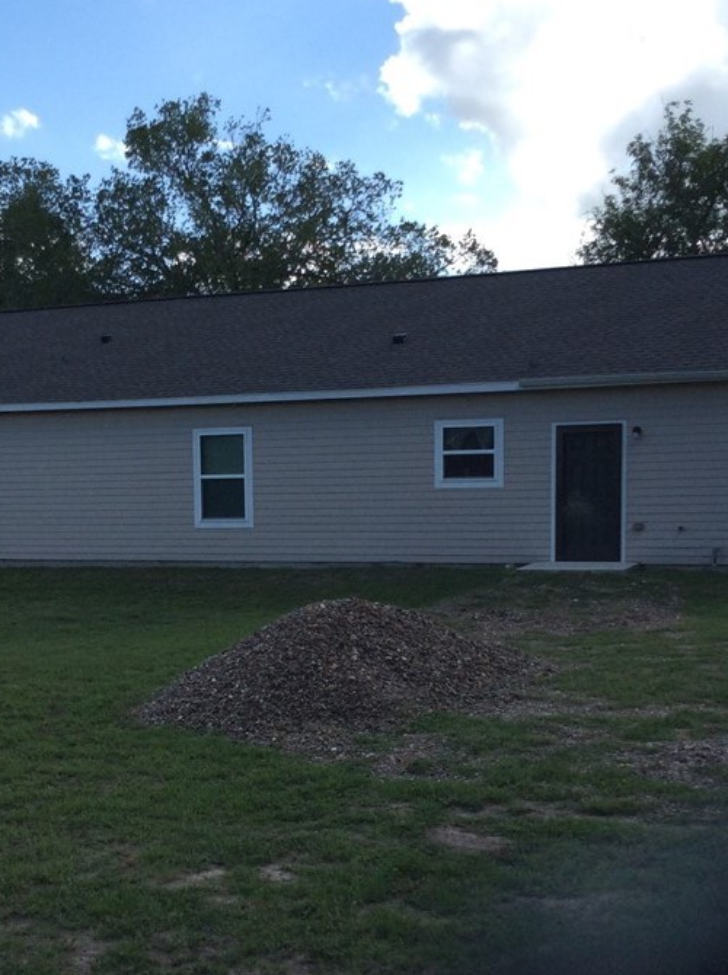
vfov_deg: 38.7
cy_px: 608
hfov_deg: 29.5
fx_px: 1378
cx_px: 288
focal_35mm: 49
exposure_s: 1/1003
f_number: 2.4
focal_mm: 3.3
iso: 32
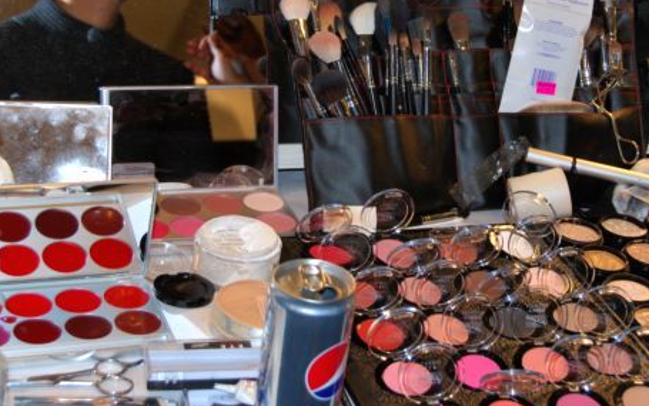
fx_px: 1469
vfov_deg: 15.7
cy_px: 110
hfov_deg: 24.9
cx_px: 392
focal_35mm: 83
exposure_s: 1/60
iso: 200
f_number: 5
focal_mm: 38
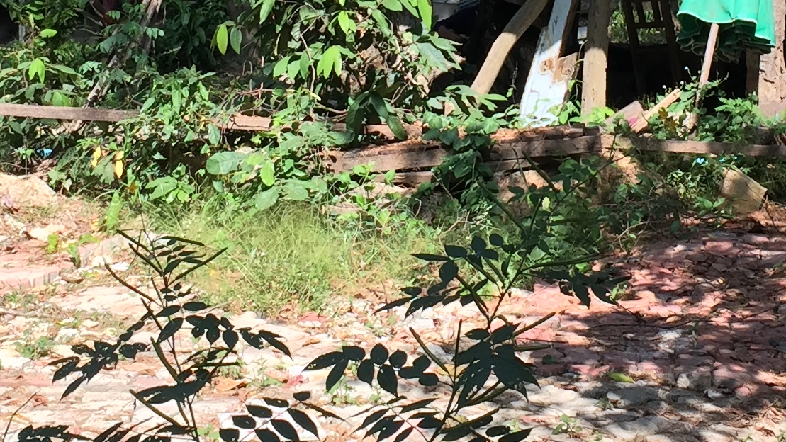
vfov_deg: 12.7
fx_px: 1938
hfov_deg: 22.9
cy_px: -93
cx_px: 481
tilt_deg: +4.6
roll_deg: -0.3
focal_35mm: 93
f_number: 2.2
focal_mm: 4.15
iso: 32
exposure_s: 1/694
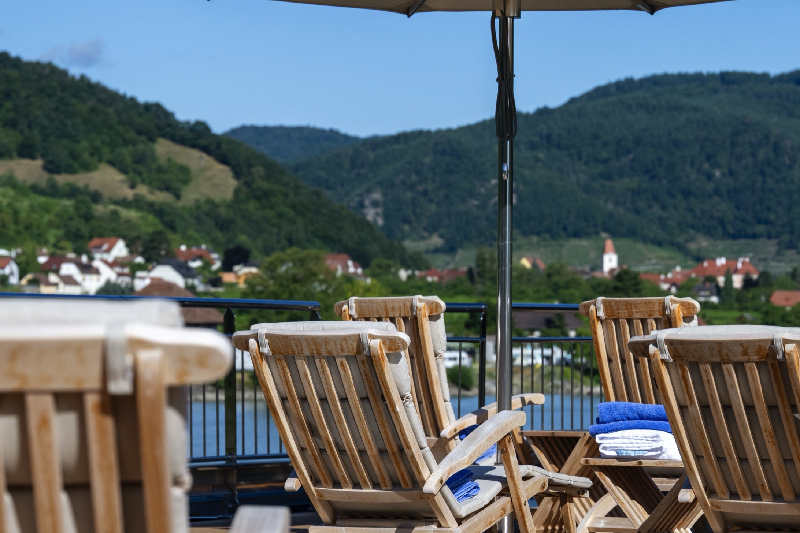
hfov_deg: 13.5
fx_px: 3378
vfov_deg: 9.0
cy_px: 345
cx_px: 497
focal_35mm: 152
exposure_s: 1/2500
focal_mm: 83
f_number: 5.6
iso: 400
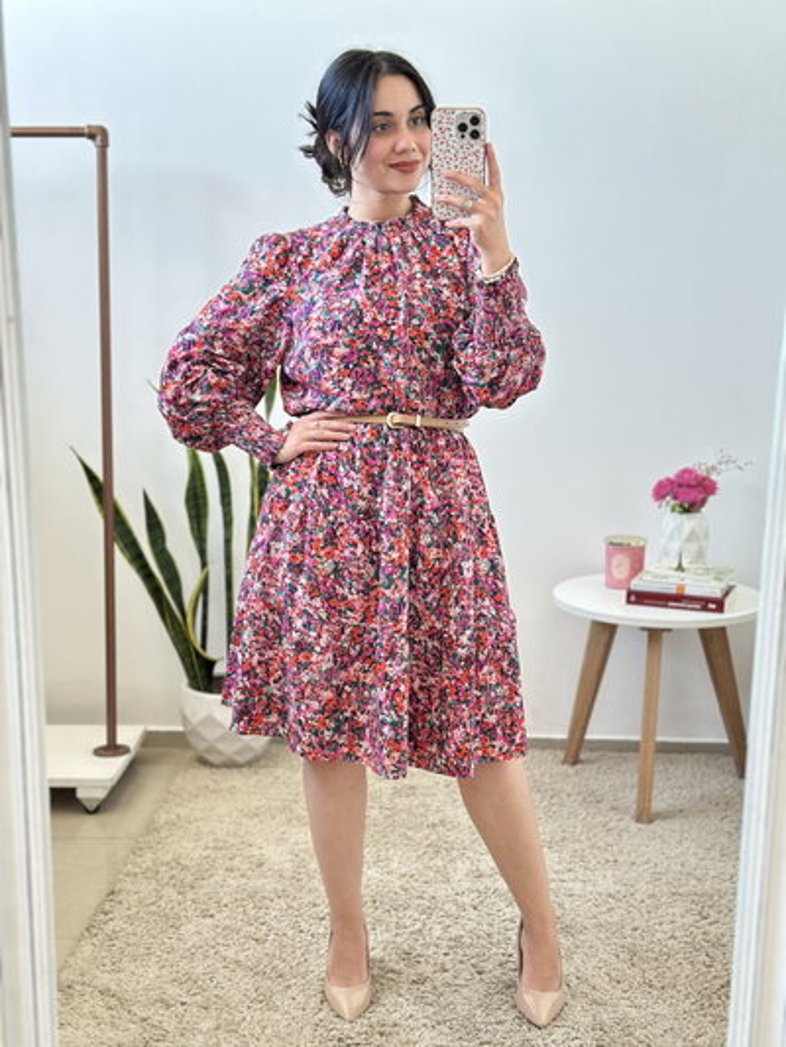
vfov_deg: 39.6
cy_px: 524
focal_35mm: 48
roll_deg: -0.9
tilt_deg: -19.8
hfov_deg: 30.3
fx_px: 1453
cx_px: 393
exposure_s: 1/60
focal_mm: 6.86
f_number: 1.78
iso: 160
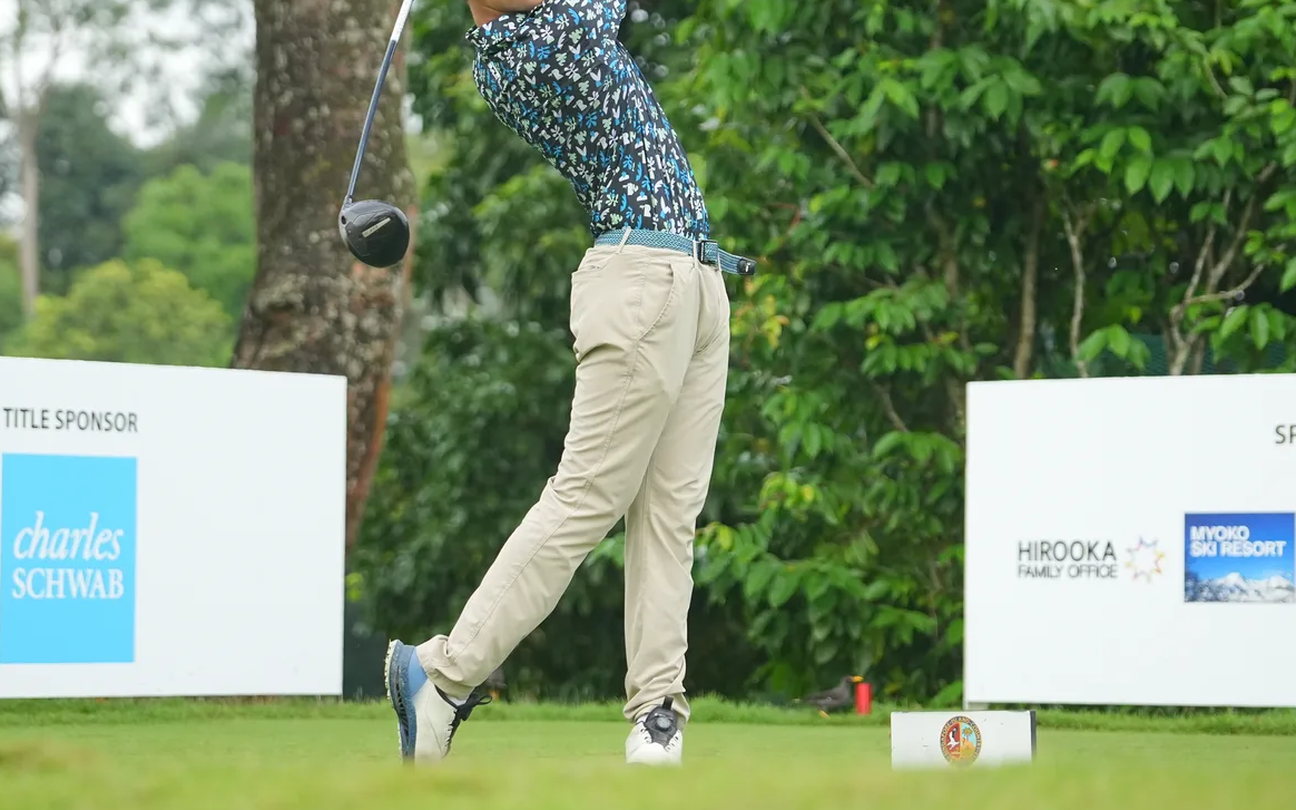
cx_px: 586
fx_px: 6533
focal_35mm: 185
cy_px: 252
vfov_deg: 7.1
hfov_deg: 11.3
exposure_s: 1/3200
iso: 2500
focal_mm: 132
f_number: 4
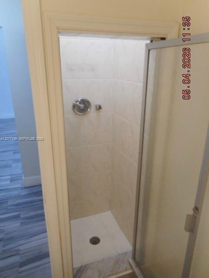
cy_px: 139
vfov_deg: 69.4
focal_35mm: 25
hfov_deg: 54.9
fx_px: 201
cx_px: 104
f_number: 3.7
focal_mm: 4.5
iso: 220
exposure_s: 1/30
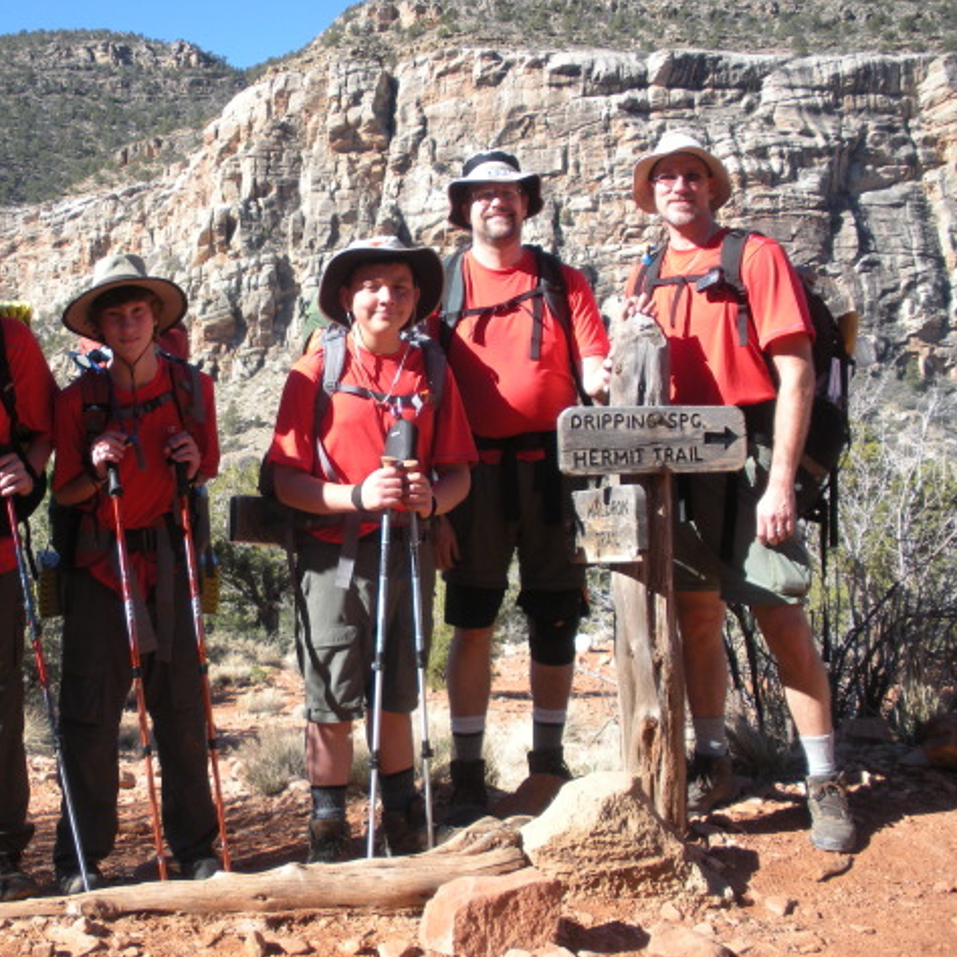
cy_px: 483
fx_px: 1345
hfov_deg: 38.9
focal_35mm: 43
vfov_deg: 39.2
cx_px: 355
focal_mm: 6.3
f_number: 3.5
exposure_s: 1/282
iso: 64
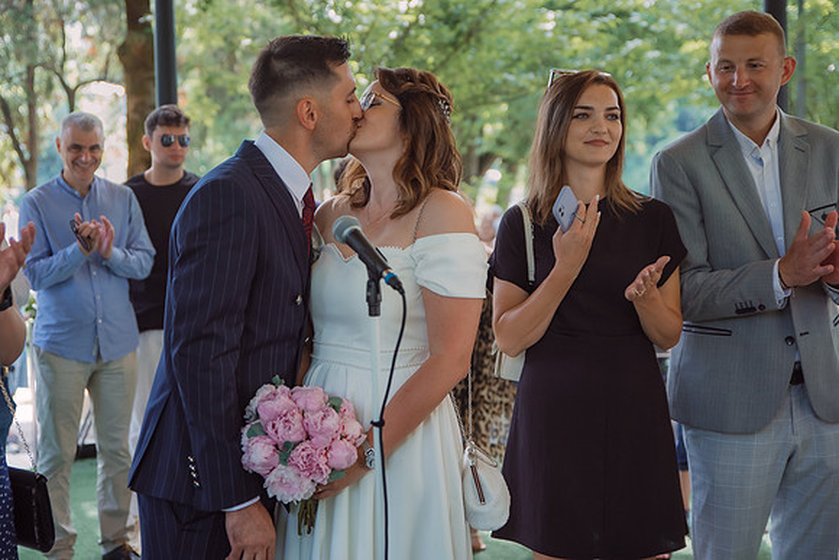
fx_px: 1338
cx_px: 369
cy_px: 253
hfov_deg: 34.8
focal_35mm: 57
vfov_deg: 23.6
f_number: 2.8
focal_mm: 50
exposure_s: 1/320
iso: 500
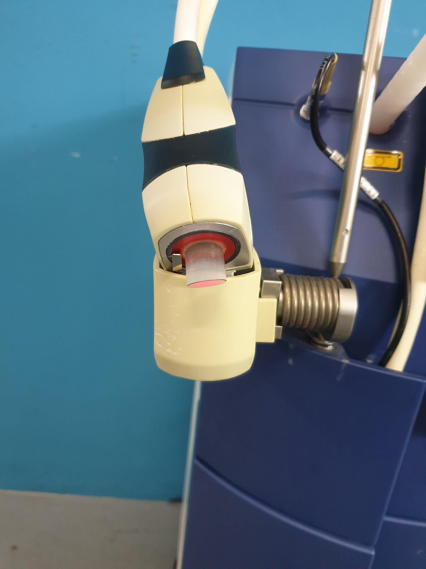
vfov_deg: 67.3
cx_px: 213
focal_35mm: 26
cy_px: 284
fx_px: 427
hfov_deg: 53.1
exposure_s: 1/50
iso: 320
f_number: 1.5
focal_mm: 4.3
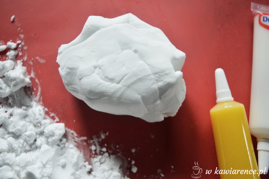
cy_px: 90
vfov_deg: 31.8
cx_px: 134
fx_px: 314
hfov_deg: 46.4
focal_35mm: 42
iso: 1600
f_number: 4.2
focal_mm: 28
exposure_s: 1/640
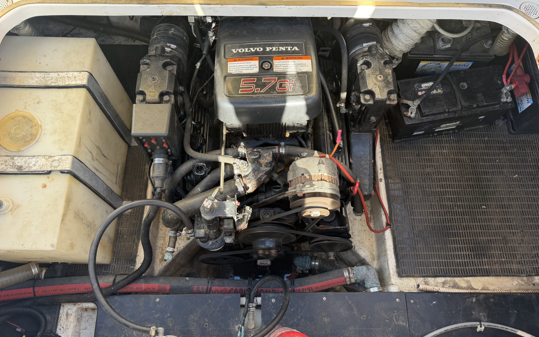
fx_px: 382
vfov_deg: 47.6
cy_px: 165
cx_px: 273
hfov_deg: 70.4
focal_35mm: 26
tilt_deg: -69.1
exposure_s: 1/183
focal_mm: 6.76
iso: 100
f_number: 1.78
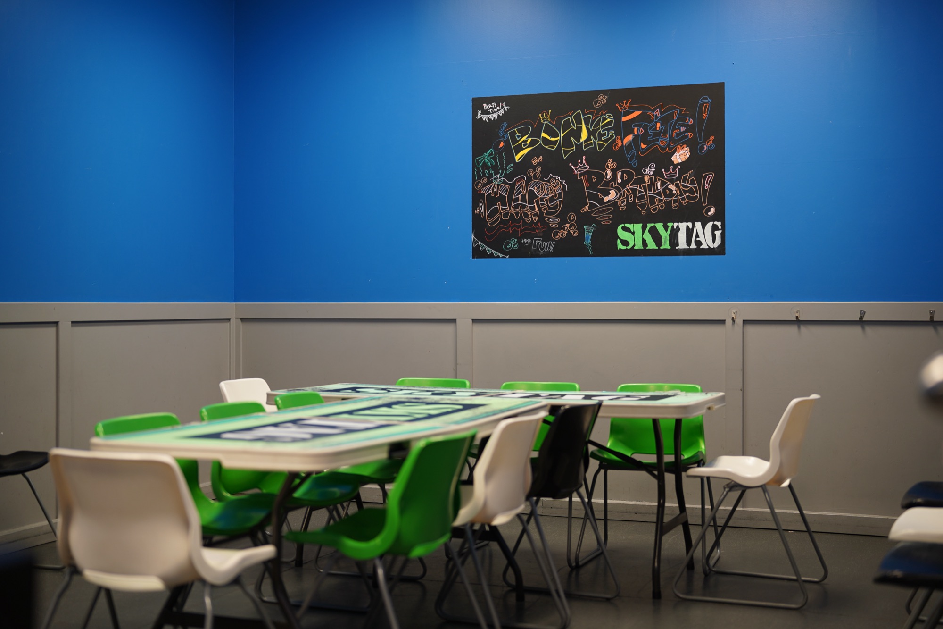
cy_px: 314
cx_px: 472
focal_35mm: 50
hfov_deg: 39.6
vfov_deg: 27.0
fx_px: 1310
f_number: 1.4
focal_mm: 50
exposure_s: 1/60
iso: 125
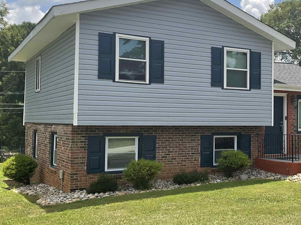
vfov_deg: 29.1
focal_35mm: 50
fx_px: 435
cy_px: 110
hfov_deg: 37.0
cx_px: 234
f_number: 1.8
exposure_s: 1/1490
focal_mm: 3
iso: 16
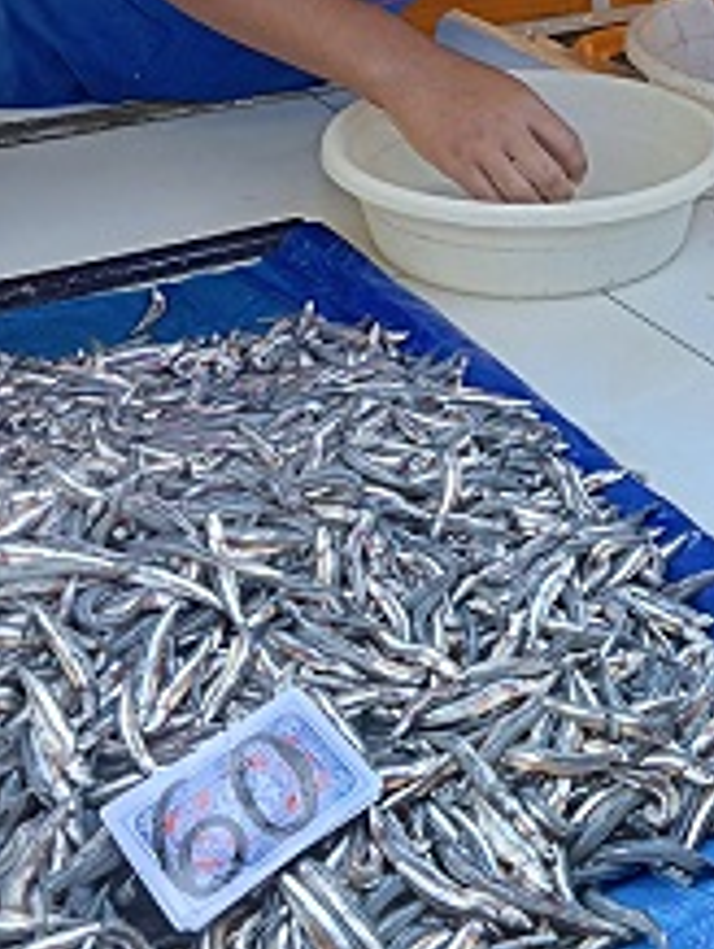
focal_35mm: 60
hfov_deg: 23.6
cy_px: 300
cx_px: 686
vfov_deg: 31.8
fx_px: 1647
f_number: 2.2
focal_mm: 3.46
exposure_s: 1/109
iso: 100
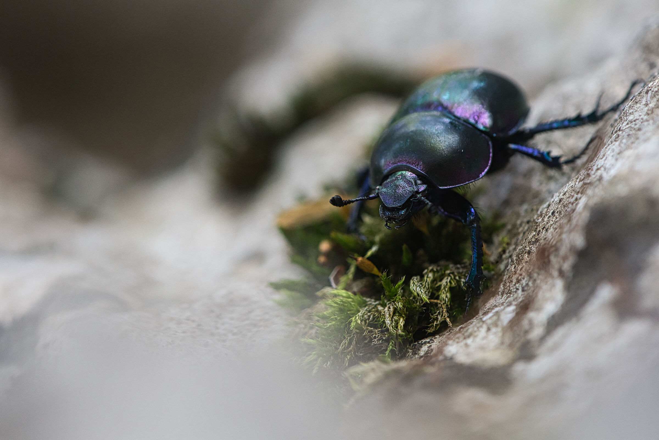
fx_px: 2325
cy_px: 220
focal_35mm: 127
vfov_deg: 10.8
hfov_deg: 16.1
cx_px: 330
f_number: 7.1
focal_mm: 85
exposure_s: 1/40
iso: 1000
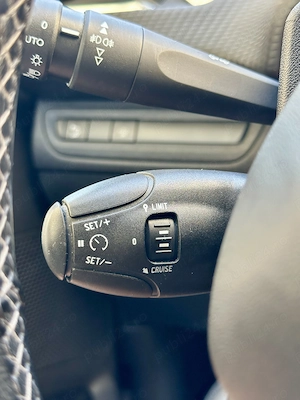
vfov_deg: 39.7
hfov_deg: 30.3
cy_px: 200
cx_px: 150
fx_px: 555
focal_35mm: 48
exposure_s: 1/60
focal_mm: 6.86
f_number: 1.78
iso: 160
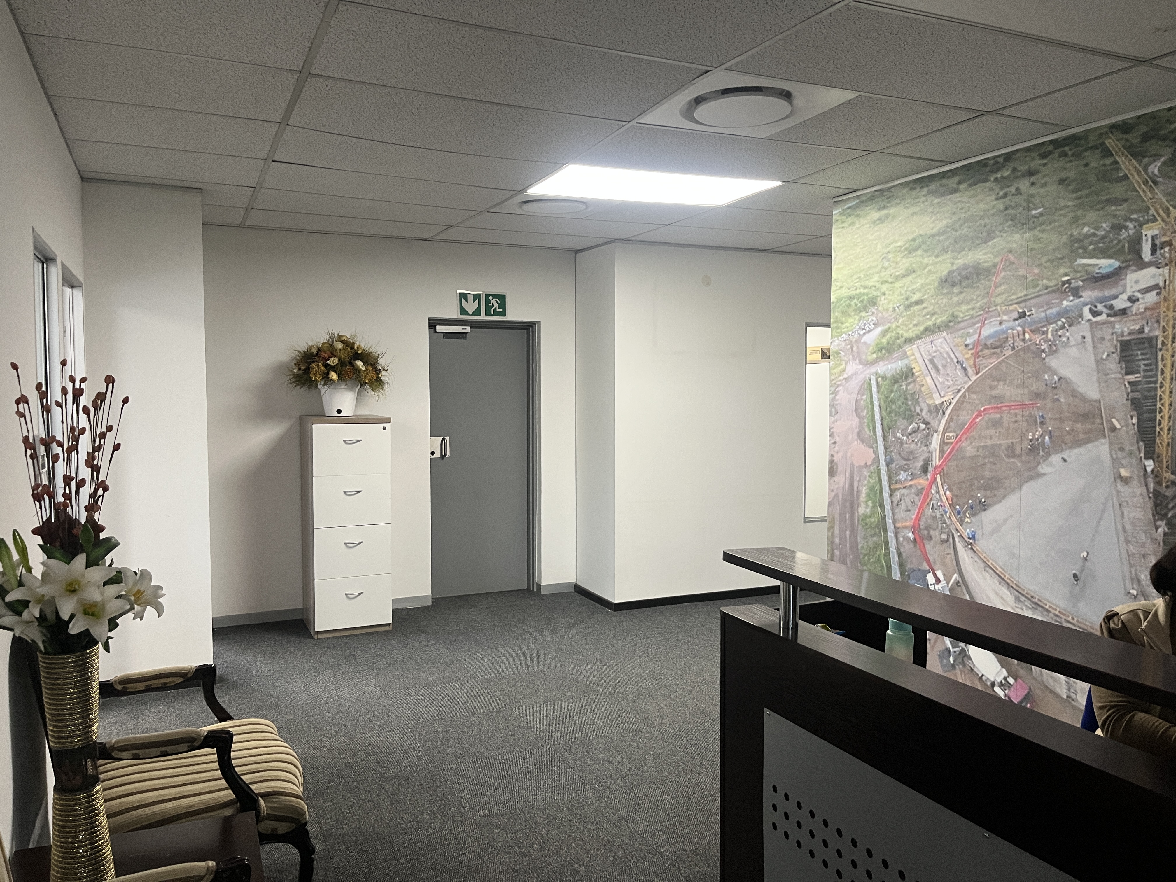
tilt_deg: -4.9
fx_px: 883
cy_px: 441
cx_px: 588
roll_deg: +0.2
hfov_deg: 67.3
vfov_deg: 53.1
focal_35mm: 26
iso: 160
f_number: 1.6
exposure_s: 1/50
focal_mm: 5.1
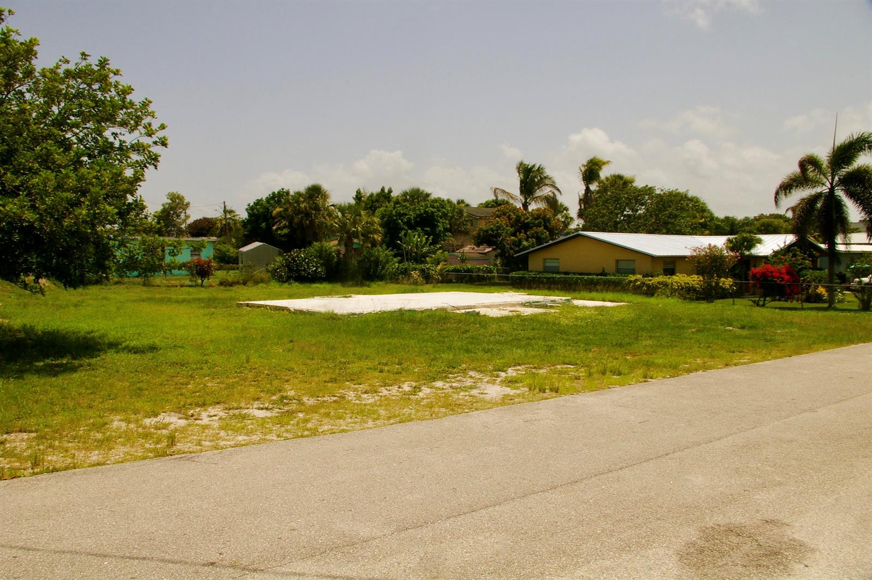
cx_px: 436
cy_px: 290
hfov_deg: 67.4
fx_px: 653
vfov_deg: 47.8
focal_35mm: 27
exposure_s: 1/125
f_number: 19
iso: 200
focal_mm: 18
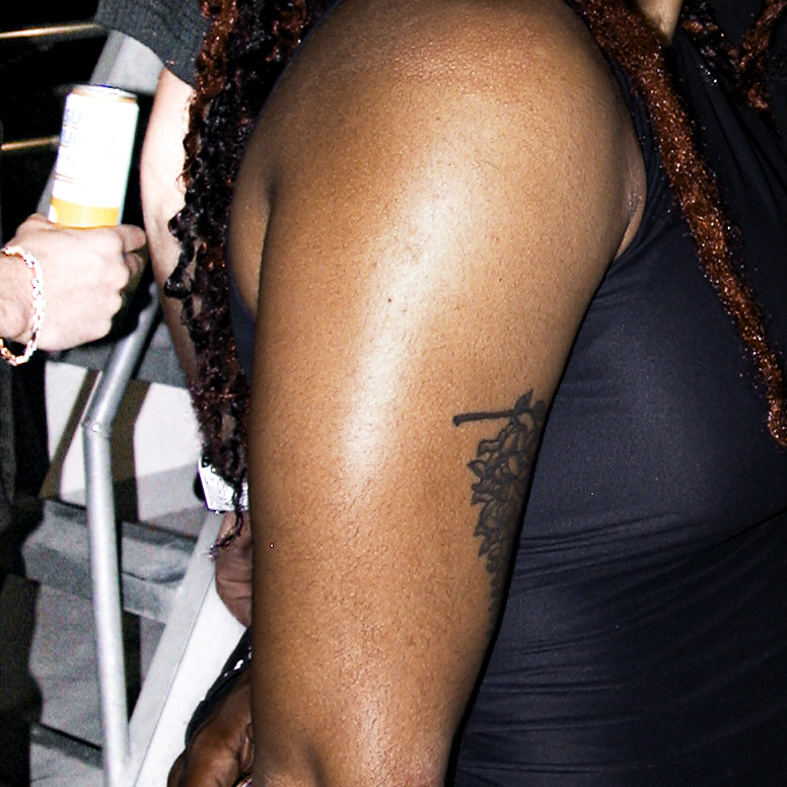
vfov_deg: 17.0
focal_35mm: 102
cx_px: 794
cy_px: 264
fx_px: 2624
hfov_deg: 16.7
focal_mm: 8.9
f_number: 2.8
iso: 100
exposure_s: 1/60
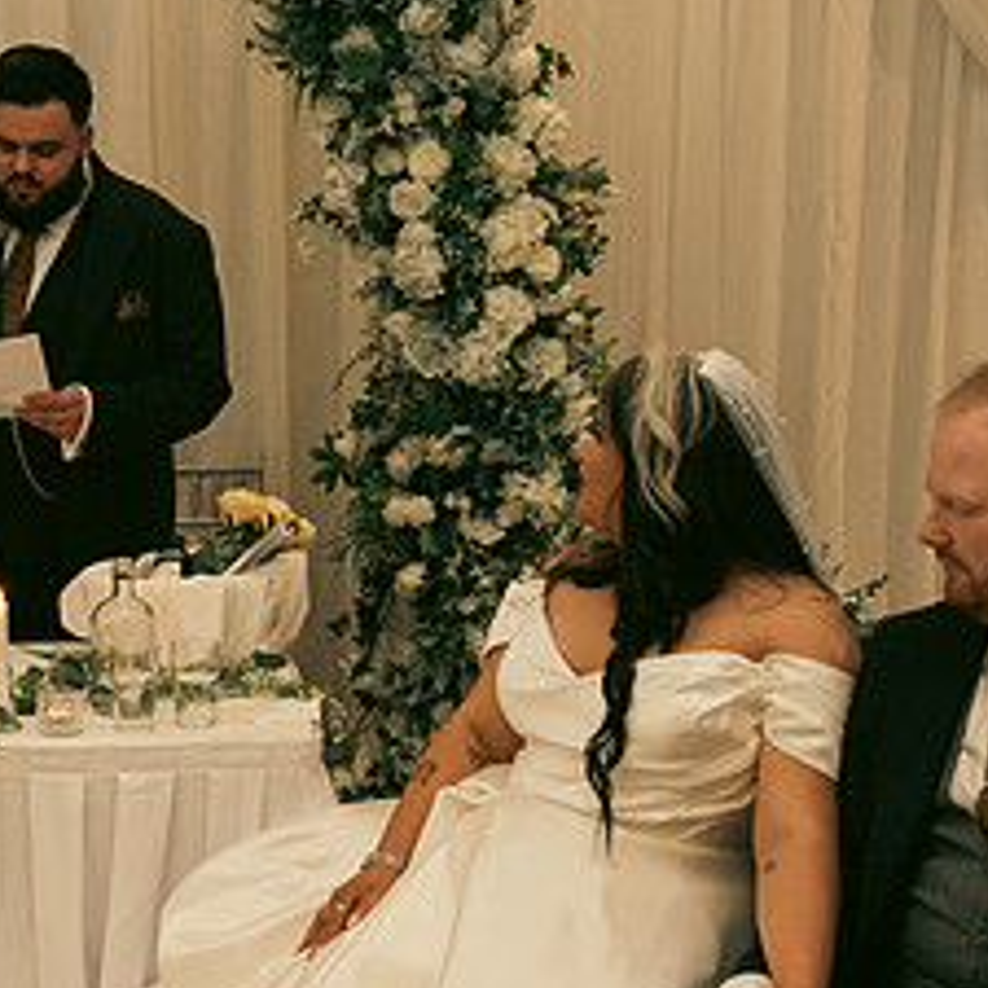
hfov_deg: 24.9
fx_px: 2196
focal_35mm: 68
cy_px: 670
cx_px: 193
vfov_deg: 25.2
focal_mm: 31
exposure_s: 1/160
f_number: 3.5
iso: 2500
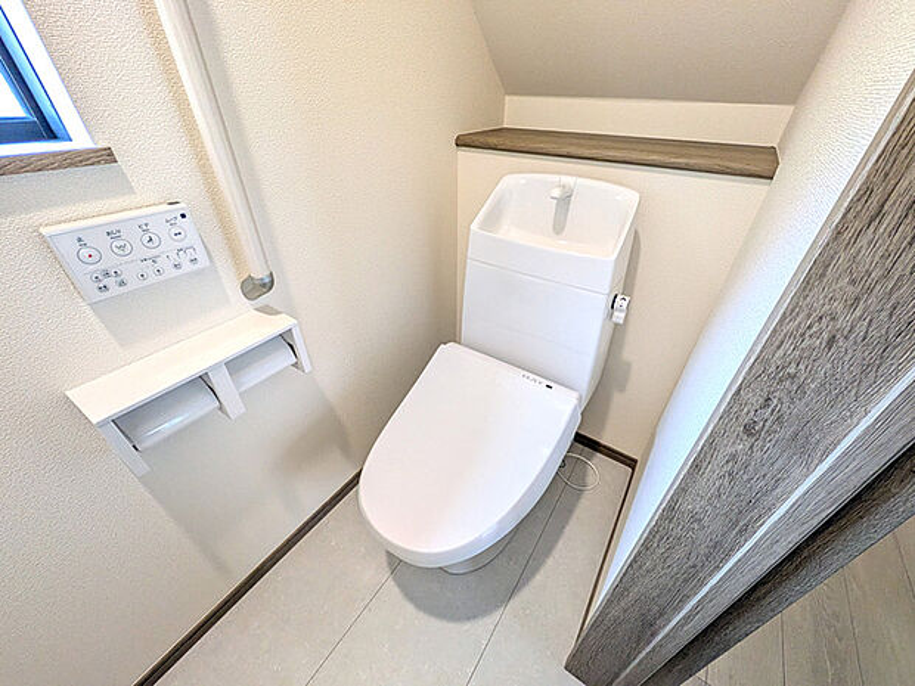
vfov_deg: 85.7
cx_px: 458
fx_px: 370
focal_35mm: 14
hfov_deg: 102.1
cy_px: 343
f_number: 2.2
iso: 253
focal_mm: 1.83
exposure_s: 1/100
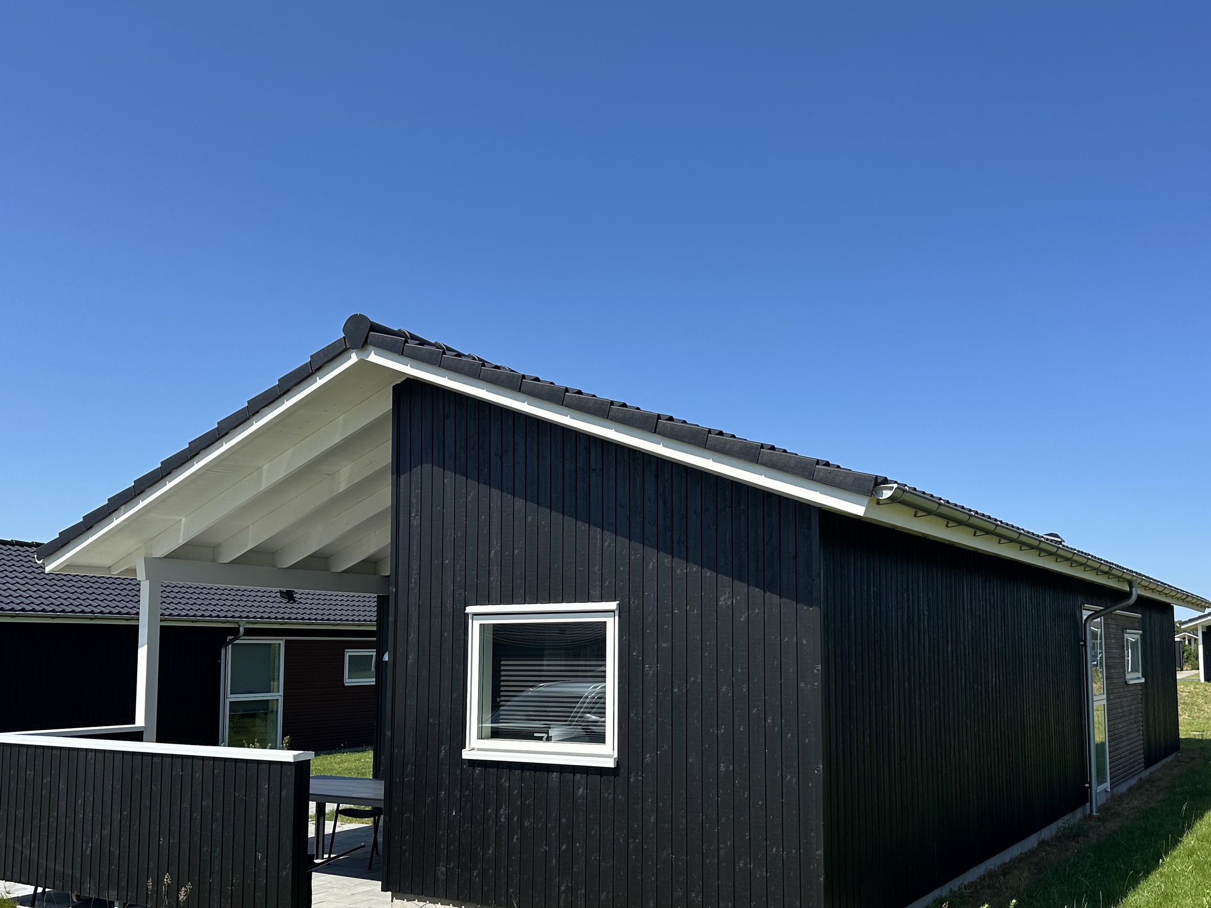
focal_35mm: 31
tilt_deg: +4.0
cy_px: 556
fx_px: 1084
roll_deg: +0.0
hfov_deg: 58.1
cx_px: 696
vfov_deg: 45.1
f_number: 1.78
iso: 80
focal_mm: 6.86
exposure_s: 1/3356
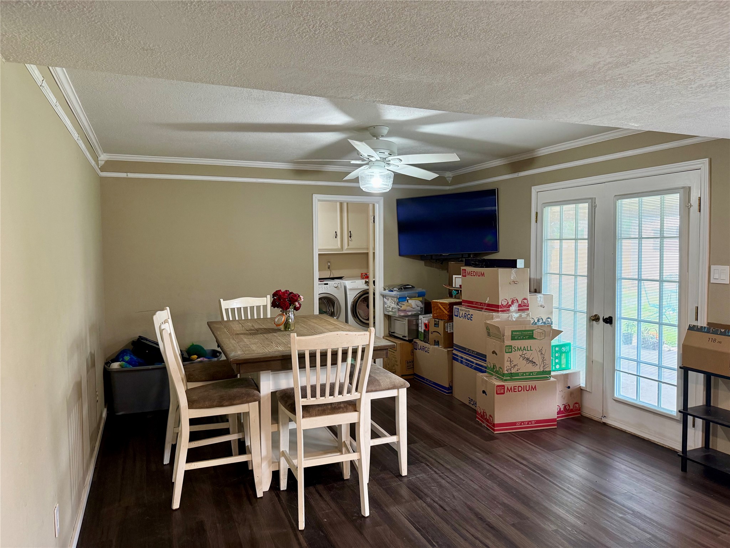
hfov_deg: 71.6
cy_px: 274
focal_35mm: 24
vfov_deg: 56.8
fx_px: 506
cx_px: 365
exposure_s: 1/60
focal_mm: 6.76
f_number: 1.78
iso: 250
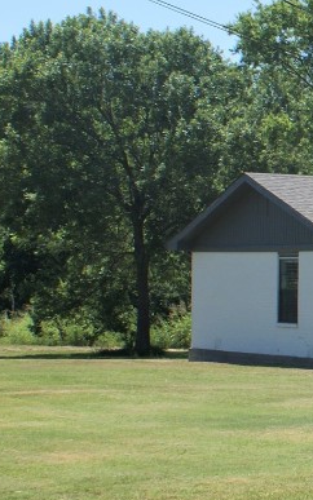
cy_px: 207
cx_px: 659
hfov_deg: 10.1
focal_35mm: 118
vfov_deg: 17.7
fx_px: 1610
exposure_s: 1/160
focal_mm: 26
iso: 100
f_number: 9
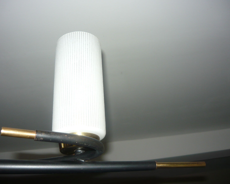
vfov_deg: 42.2
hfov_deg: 51.5
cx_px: 109
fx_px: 238
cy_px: 93
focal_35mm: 35
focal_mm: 5.5
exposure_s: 1/30
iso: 100
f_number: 2.8
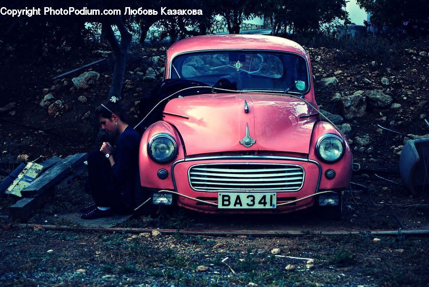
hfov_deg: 27.0
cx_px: 214
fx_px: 895
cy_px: 144
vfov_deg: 18.2
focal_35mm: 75
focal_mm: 50
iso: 250
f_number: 5.6
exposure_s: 1/60
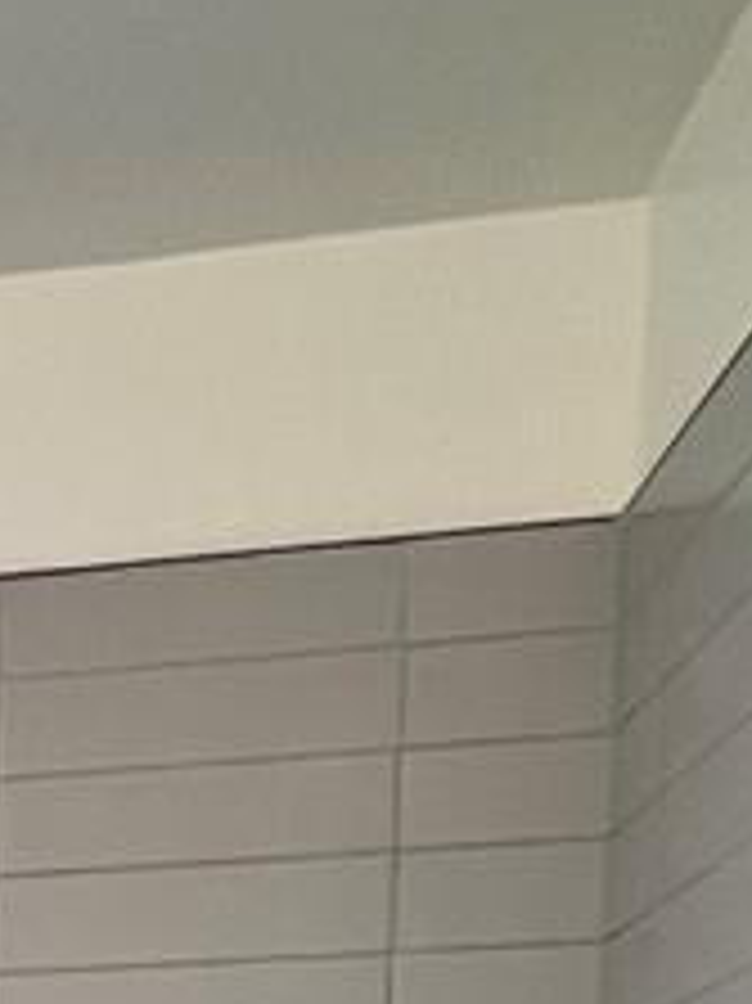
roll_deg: +0.9
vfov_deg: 22.5
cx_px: -585
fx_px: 2030
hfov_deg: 17.3
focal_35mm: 70
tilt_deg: -4.6
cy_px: 1526
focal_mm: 1.57
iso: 200
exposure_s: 1/120
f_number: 1.8
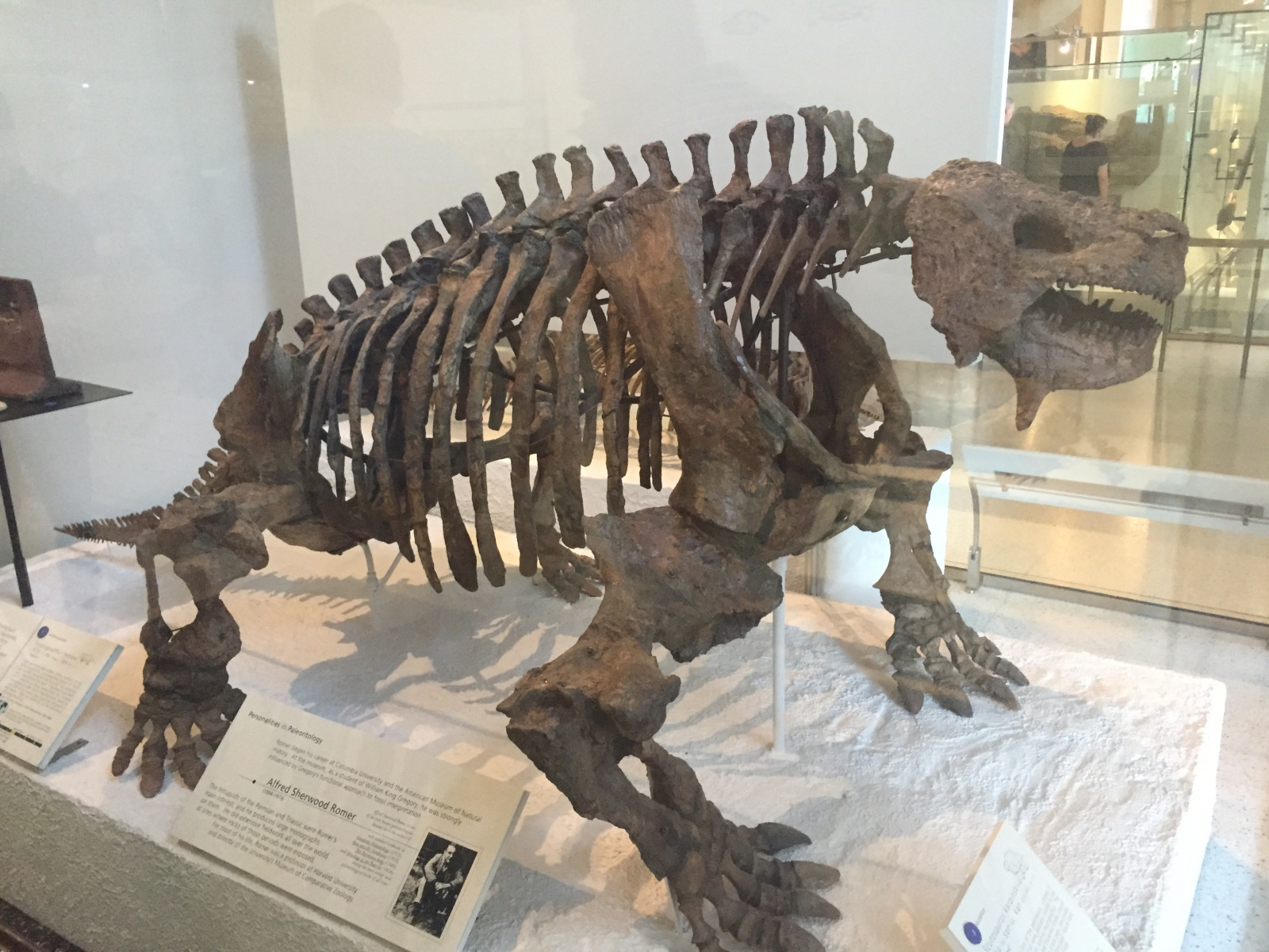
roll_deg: +0.6
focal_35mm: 29
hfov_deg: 61.7
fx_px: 1063
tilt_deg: -15.5
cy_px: 476
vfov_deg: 48.2
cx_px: 634
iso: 250
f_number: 2.2
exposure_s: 1/30
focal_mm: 4.15
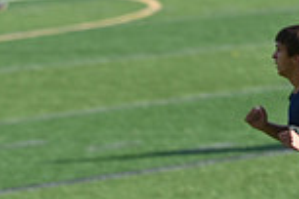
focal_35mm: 720
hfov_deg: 2.9
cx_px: 0
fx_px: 5980
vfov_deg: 1.9
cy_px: 314
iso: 200
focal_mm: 190
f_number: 2.8
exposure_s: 1/2500
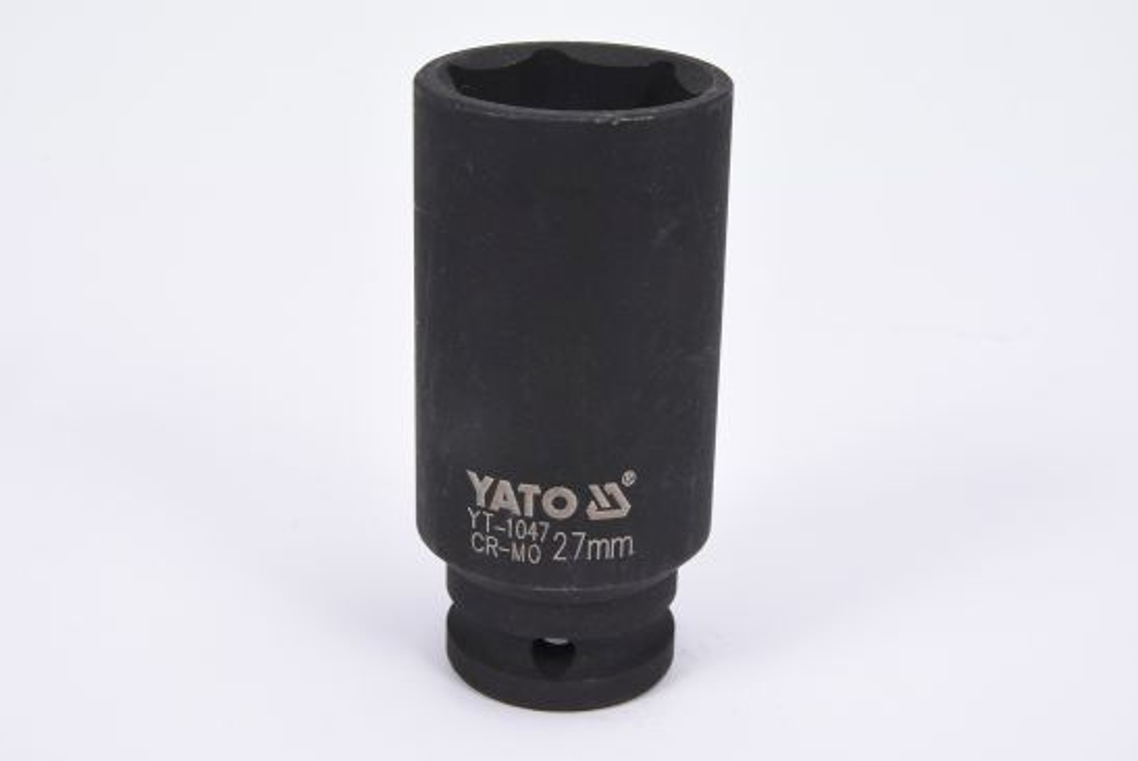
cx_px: 569
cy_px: 380
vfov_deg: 18.2
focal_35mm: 75
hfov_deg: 27.0
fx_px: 2373
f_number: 16
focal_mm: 50
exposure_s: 1/125
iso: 250
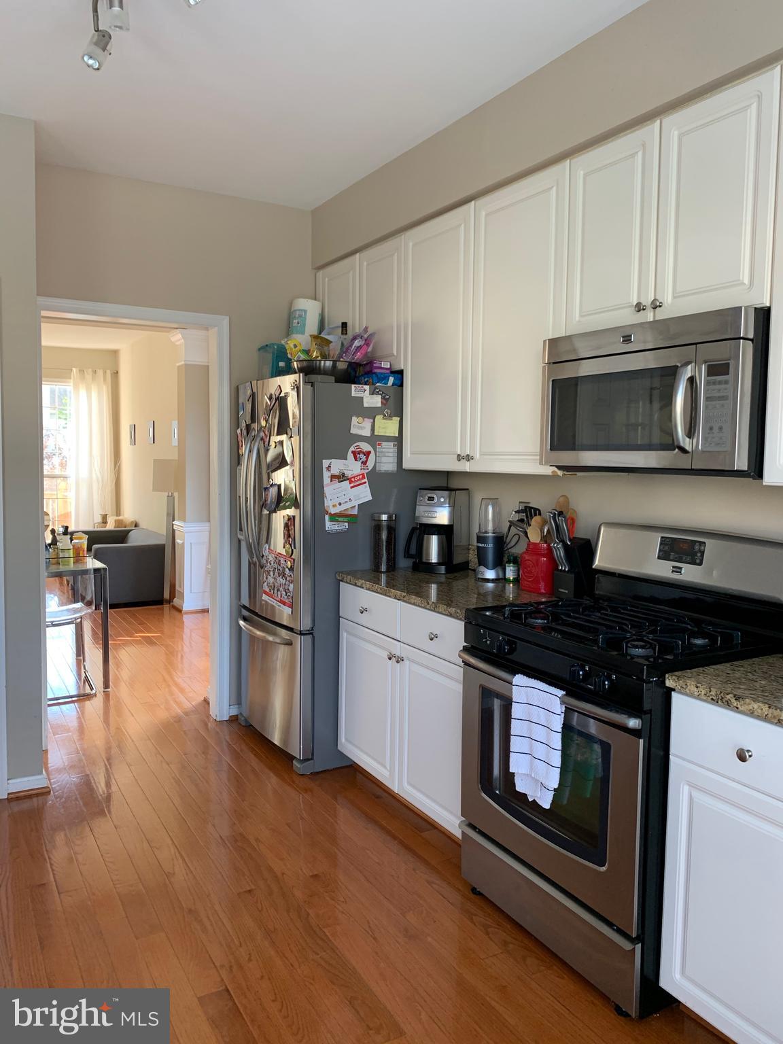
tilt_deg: -3.4
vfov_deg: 67.3
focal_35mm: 26
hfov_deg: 53.1
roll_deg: -1.5
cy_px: 522
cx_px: 392
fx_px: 784
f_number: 1.8
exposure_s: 1/67
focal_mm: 4.25
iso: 100
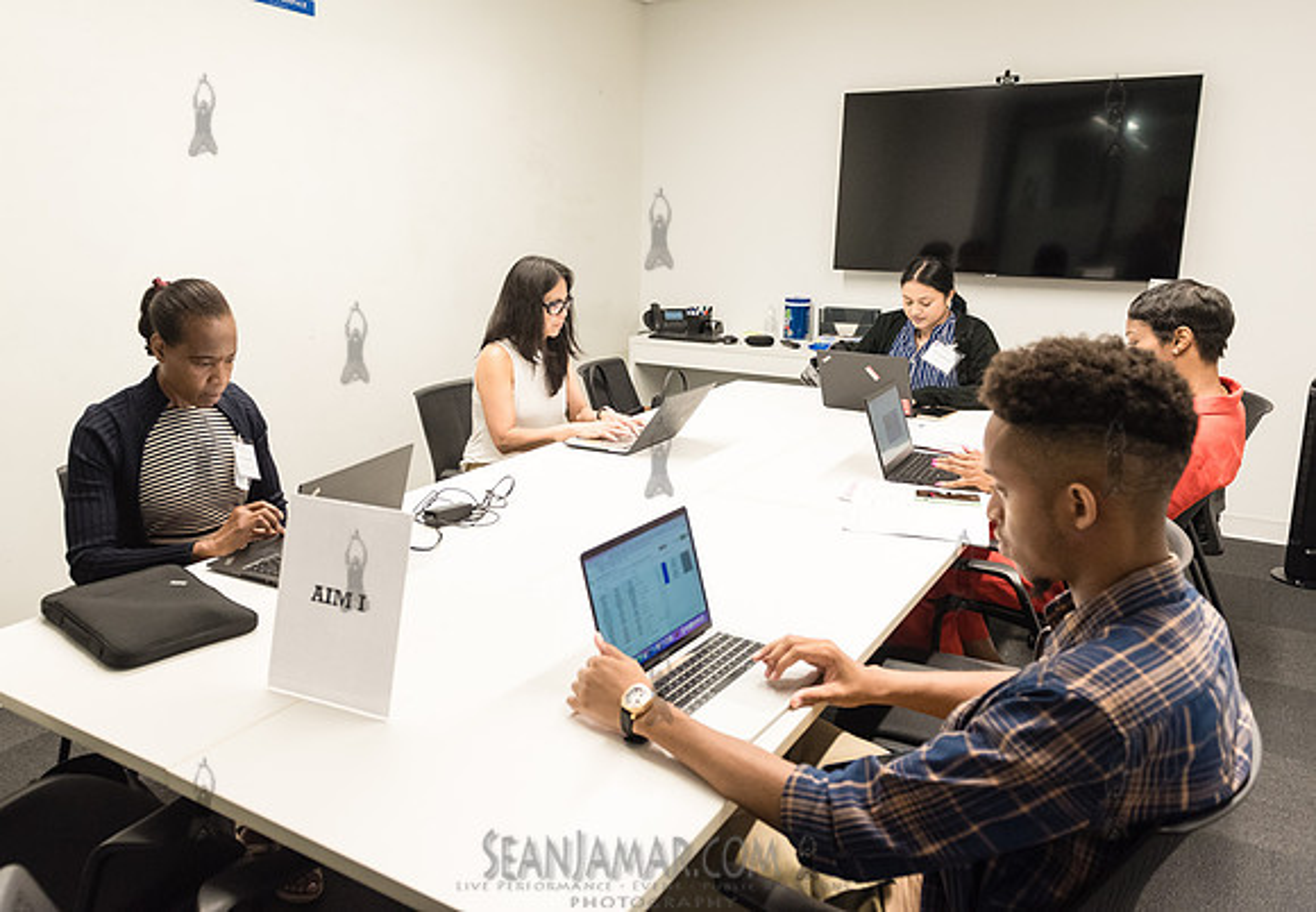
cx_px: 555
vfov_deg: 48.3
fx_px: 1015
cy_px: 404
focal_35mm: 27
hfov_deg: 65.5
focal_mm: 24
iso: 2500
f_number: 4.5
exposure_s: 1/160
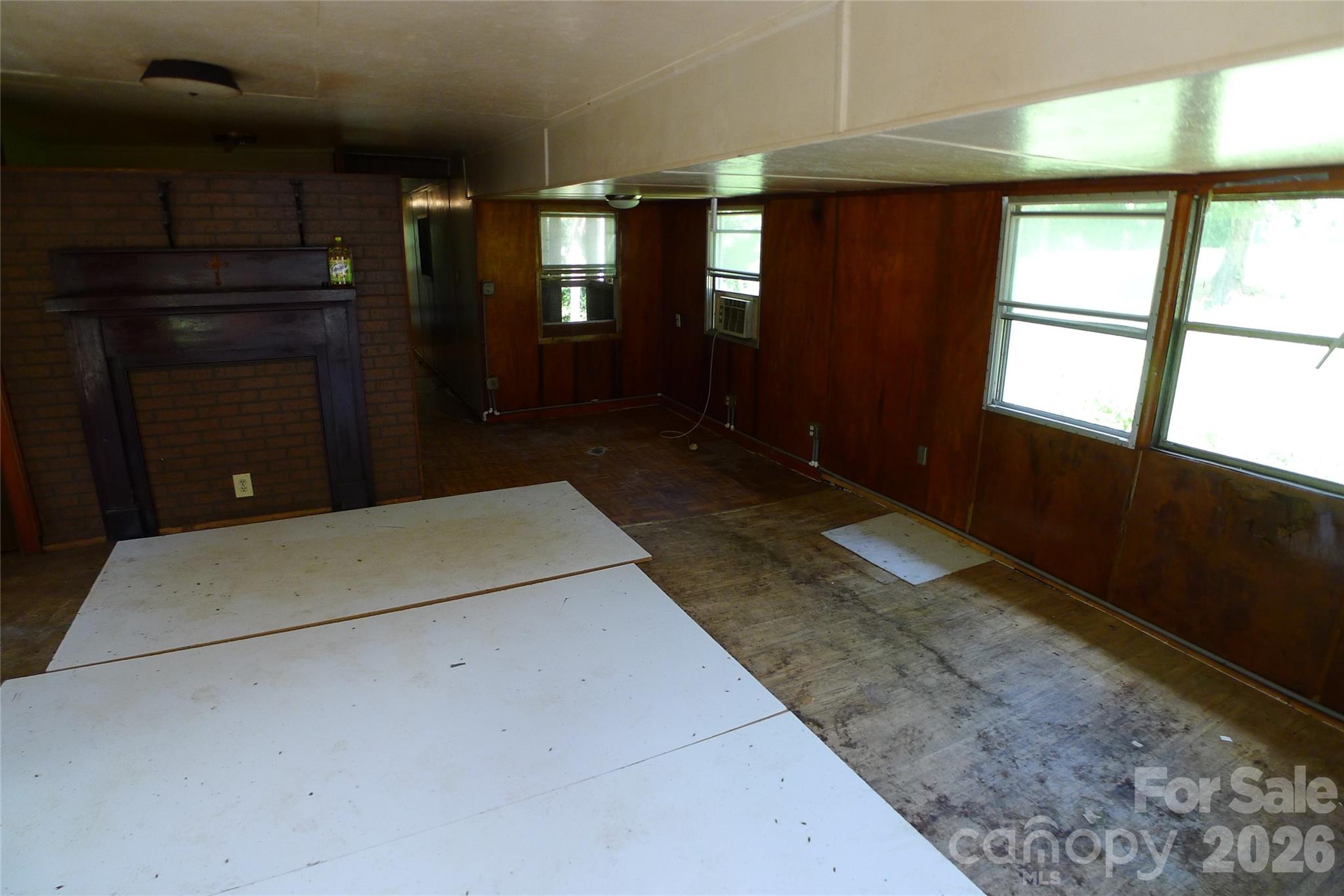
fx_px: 896
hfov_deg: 73.7
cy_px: 448
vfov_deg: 53.1
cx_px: 672
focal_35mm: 24
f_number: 2
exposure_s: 1/60
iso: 160
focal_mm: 5.1
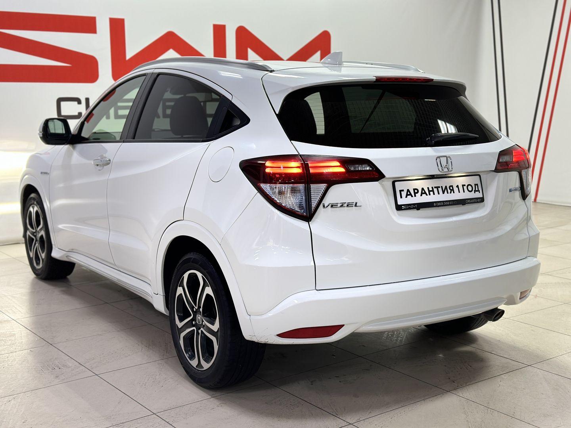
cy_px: 214
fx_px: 792
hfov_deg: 39.7
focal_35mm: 48
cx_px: 286
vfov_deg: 30.3
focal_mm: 6.86
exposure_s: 1/100
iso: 100
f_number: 1.78
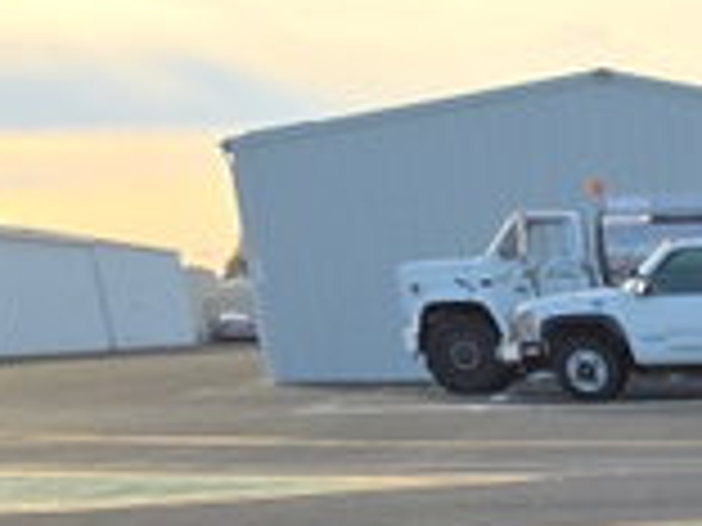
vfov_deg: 11.0
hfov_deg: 14.9
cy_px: 1268
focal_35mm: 113
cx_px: 1318
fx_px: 2292
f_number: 1.7
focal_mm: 6.3
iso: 80
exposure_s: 1/3075
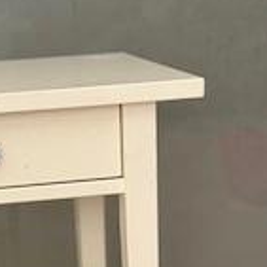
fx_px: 1047
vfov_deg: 14.0
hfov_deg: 14.4
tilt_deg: -17.1
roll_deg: +3.4
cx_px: 32
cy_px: 335
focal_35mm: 120
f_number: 1.78
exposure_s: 1/113
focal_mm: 6.76
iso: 100
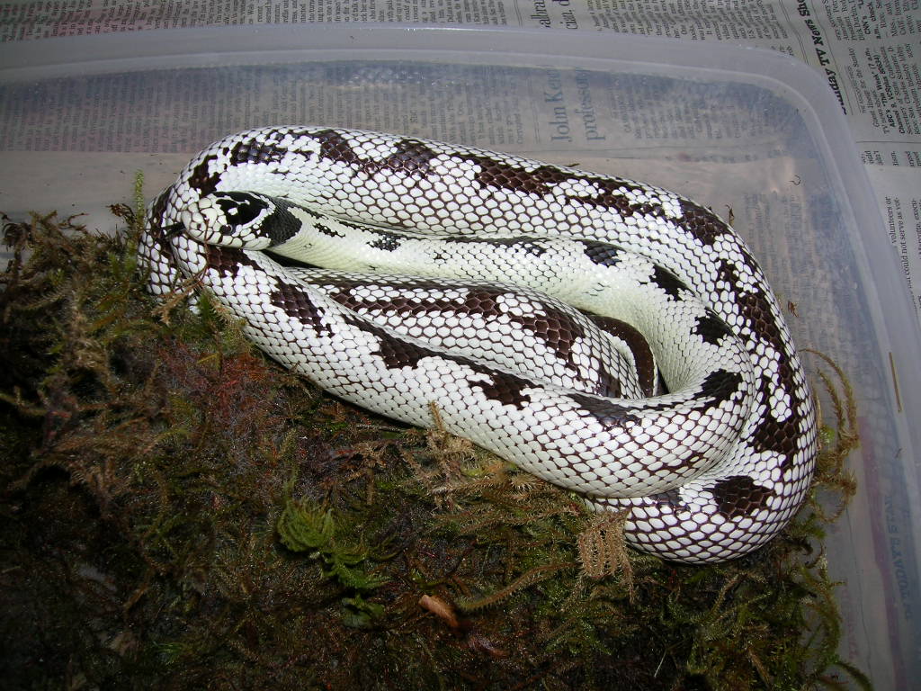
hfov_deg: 54.0
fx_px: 905
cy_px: 346
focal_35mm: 34
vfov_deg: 41.8
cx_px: 460
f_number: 2.9
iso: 50
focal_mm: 5.7
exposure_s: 1/60.1
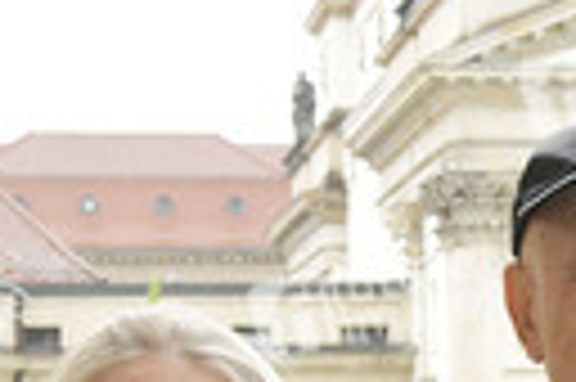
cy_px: 643
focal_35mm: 102
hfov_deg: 18.9
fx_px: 1630
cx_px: 695
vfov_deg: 12.4
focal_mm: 29
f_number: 7.1
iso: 1000
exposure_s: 1/200
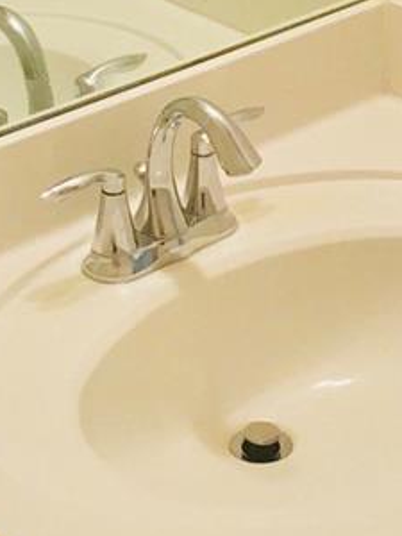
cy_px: 0
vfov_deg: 16.6
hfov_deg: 12.7
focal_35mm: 116
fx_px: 1796
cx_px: 297
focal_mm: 4.15
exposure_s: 1/33
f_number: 2.2
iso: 64
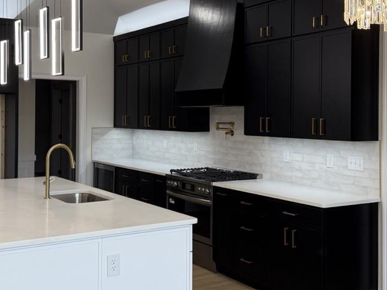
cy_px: 115
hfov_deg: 39.7
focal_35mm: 48
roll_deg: +0.1
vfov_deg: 30.2
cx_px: 192
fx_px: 537
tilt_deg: +1.4
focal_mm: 6.76
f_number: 1.78
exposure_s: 1/200
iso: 125
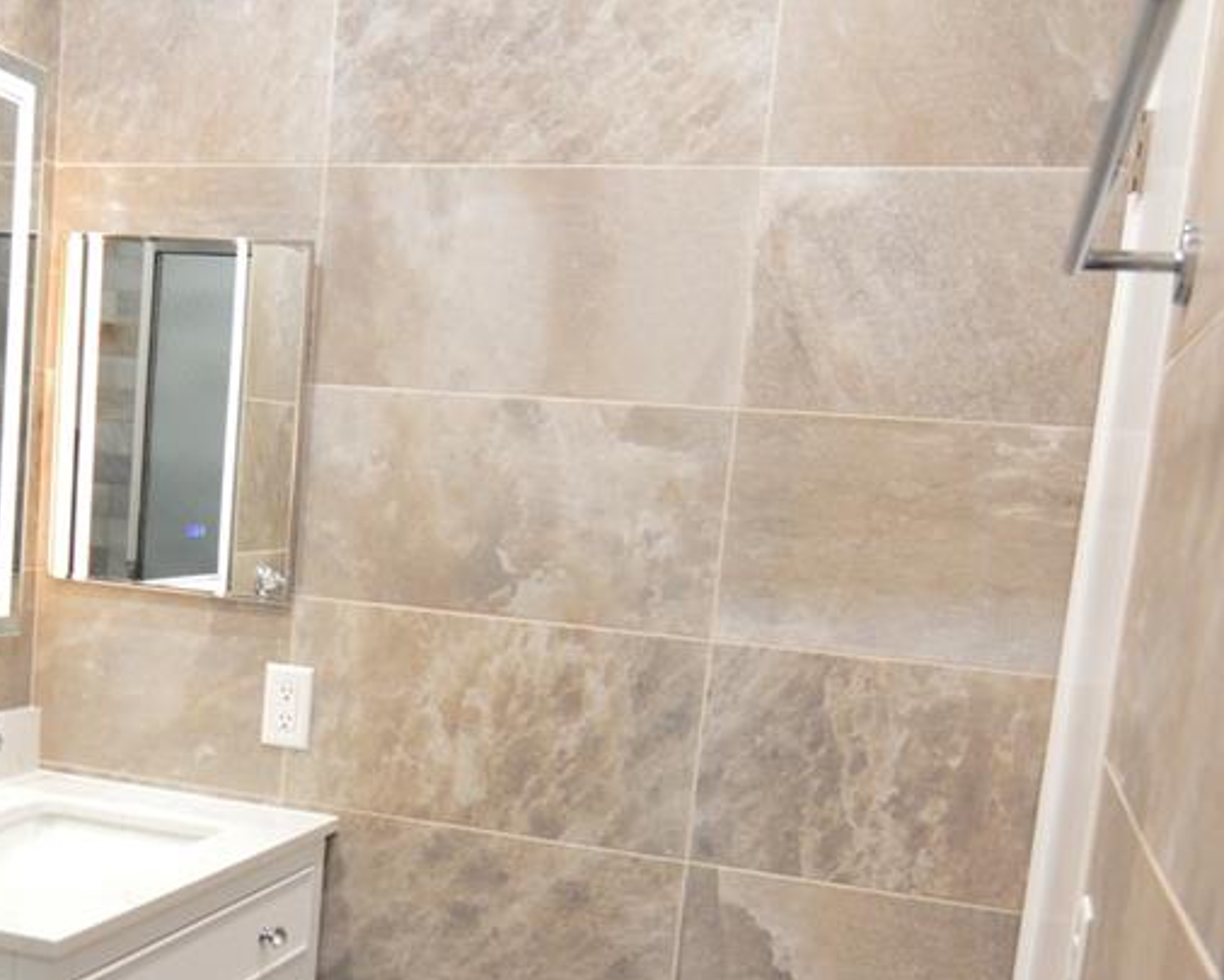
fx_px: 1449
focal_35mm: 40
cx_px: 369
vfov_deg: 36.3
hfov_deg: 44.8
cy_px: 753
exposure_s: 1/30
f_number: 4
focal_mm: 12
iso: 400
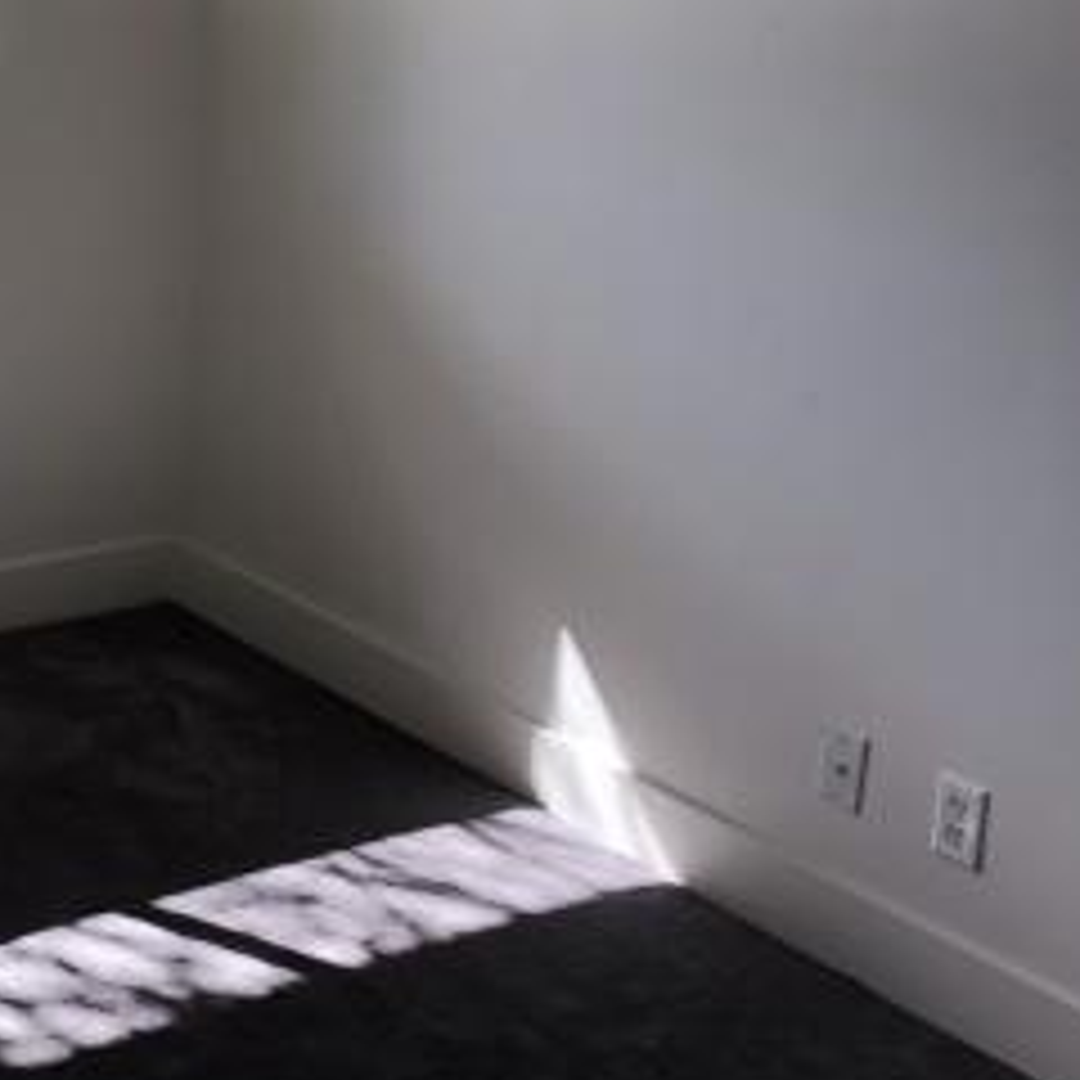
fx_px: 2330
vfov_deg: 25.6
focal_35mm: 66
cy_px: 212
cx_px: -81
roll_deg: -2.5
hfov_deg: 24.5
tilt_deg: -11.4
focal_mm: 4
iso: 50
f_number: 1.8
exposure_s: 1/120
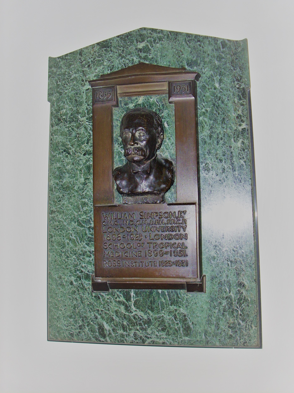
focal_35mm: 38
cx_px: 150
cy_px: 193
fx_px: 430
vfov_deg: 49.0
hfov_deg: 37.7
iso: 64
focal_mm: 6.2
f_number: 2.8
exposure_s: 1/60
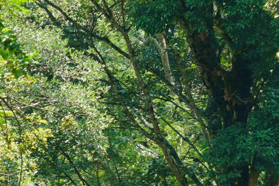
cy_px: 339
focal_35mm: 389
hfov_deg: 5.3
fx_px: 3018
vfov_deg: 3.5
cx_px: 158
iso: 100
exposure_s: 1/100
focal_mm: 55
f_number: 4.5
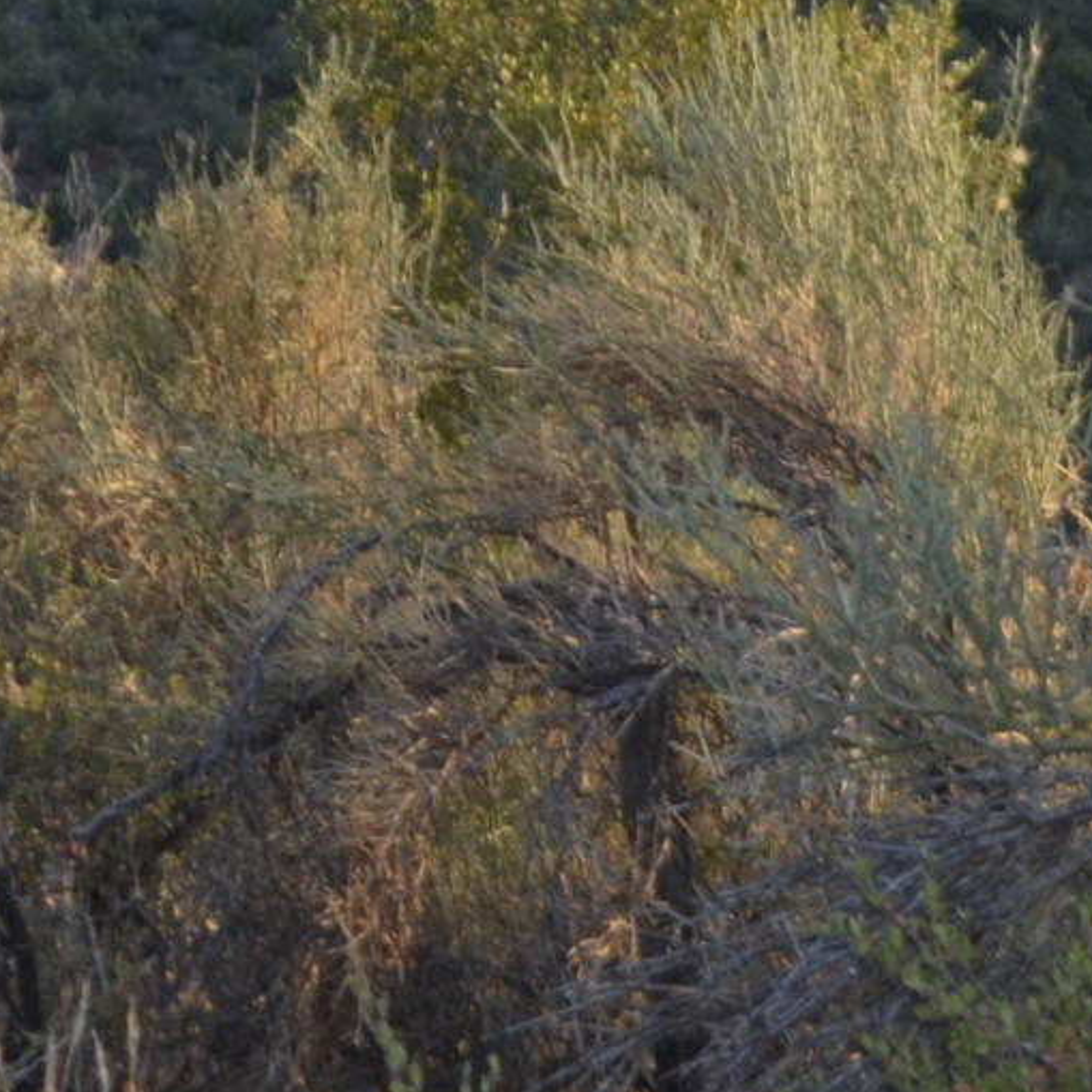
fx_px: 6424
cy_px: 55
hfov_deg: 9.7
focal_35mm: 180
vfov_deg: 9.7
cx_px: 393
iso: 125
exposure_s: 1/200
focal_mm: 24
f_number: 4
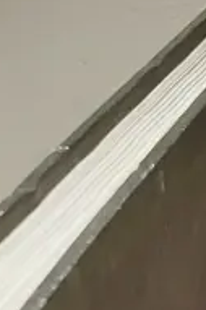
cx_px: 475
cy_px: 800
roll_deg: +1.1
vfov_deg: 10.7
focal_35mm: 156
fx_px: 1341
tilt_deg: -39.3
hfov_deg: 8.2
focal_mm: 3.99
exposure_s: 1/50
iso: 125
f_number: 1.8
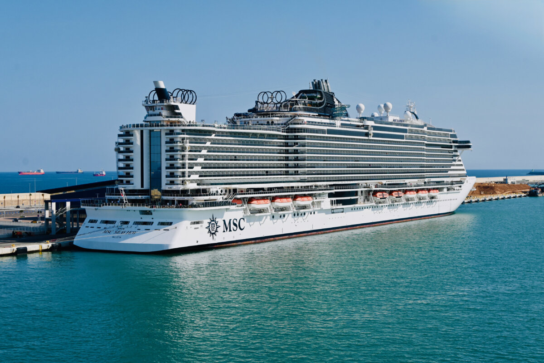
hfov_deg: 35.9
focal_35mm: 56
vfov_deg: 24.4
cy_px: 182
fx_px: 839
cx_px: 272
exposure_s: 1/500
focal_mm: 37
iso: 100
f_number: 8
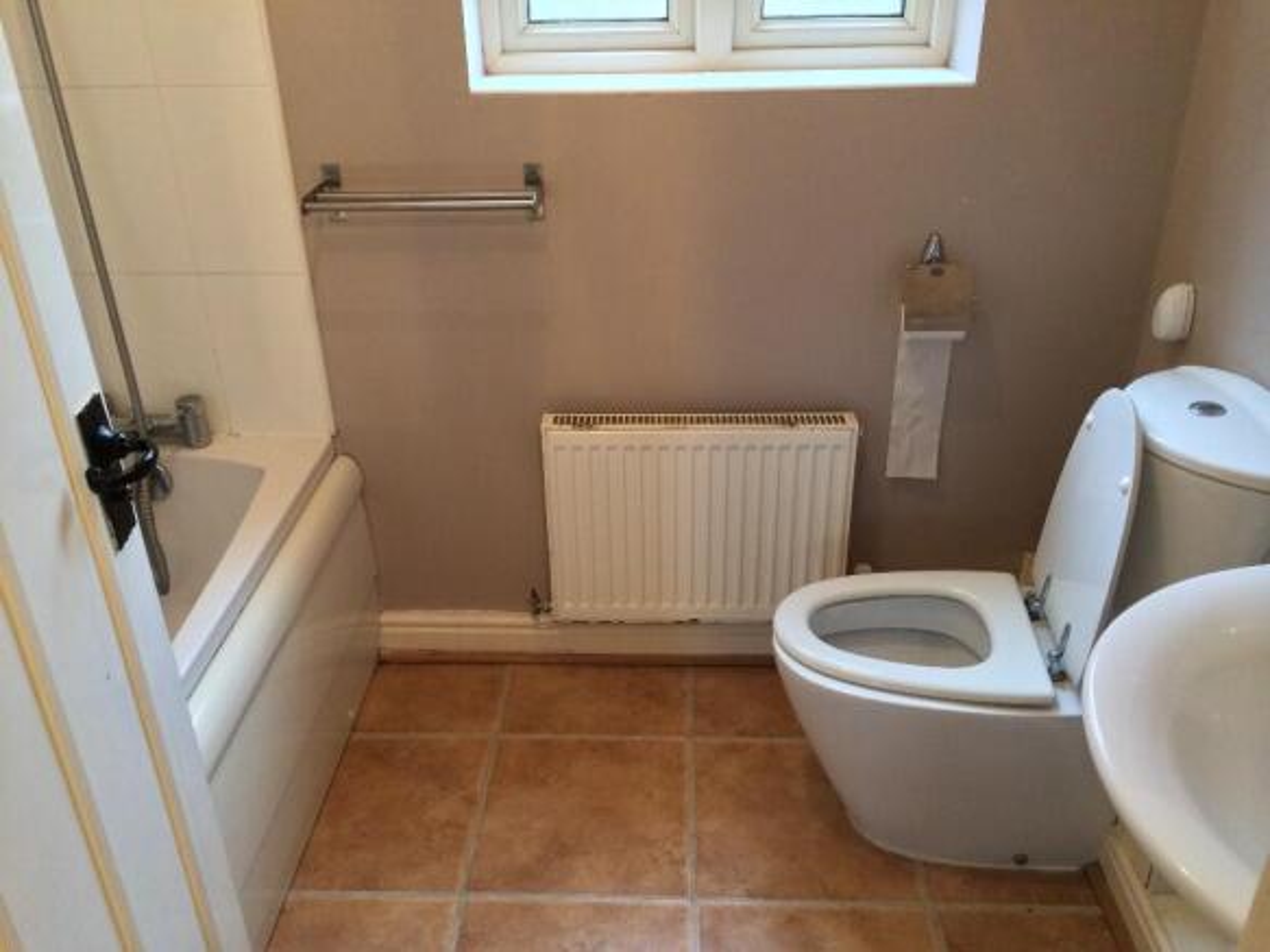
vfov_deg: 46.8
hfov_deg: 60.0
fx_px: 1100
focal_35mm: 30
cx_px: 635
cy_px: 476
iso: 320
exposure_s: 1/33
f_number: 2.2
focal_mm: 4.12
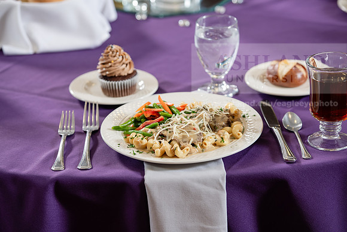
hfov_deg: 16.4
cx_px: 174
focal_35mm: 125
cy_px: 116
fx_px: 1205
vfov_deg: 11.0
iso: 400
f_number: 4
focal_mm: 125
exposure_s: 1/200
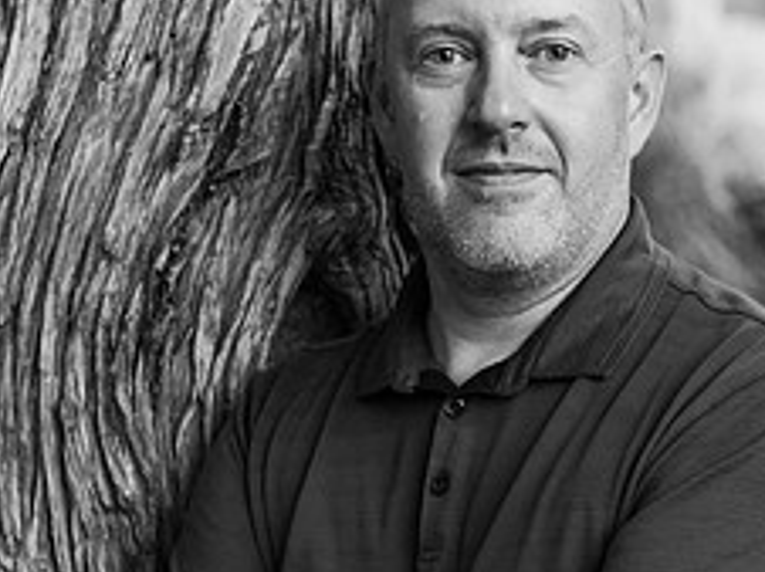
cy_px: 450
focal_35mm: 163
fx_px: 3598
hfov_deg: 12.1
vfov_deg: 9.1
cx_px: 457
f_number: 5.6
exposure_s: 1/200
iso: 4000
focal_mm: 85
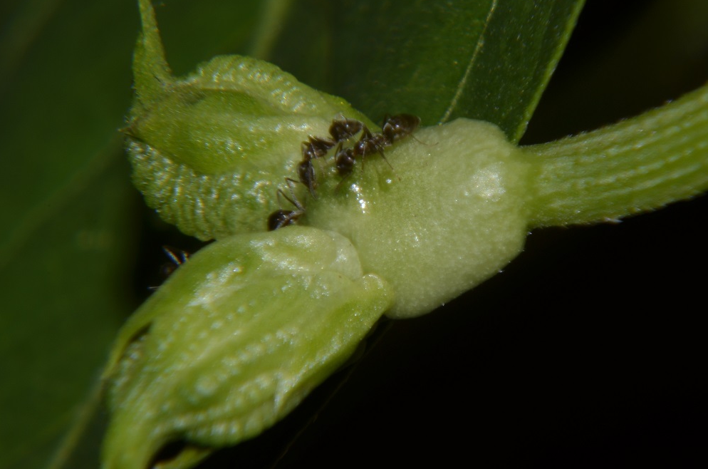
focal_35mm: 372
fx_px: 7300
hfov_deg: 5.6
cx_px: 380
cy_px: 225
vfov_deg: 3.7
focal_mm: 200
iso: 100
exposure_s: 1/200
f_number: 32
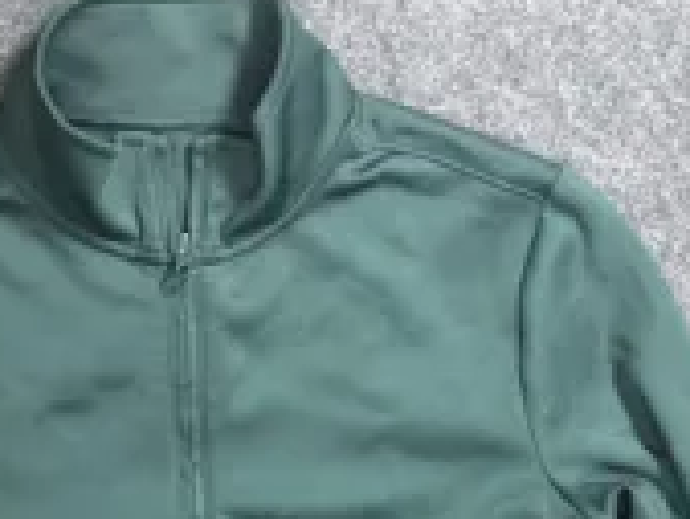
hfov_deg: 23.7
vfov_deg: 16.7
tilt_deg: -70.3
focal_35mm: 82
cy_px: 734
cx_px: 216
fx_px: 1636
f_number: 1.5
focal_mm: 5.7
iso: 500
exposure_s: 1/33
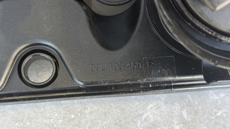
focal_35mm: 53
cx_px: 115
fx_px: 323
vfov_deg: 22.6
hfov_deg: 39.2
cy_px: 68
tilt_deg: -79.3
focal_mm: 6.76
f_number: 1.78
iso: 100
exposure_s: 1/76
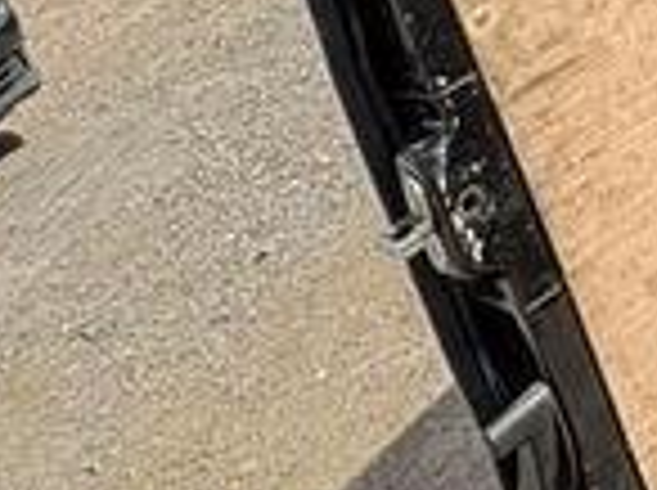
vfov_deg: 14.9
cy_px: -387
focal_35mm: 86
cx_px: 729
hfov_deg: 21.6
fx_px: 1630
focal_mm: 2.22
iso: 50
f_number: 2.2
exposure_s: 1/840
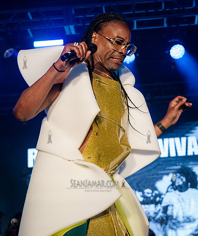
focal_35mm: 86
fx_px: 609
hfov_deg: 18.5
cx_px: 111
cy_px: 118
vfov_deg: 21.9
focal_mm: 62
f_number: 4
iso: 4000
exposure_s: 1/1000
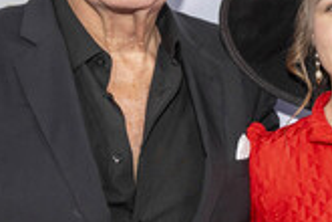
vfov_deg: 13.2
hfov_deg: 19.1
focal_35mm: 104
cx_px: 329
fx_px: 959
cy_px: 95
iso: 640
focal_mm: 38
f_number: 6.3
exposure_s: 1/200
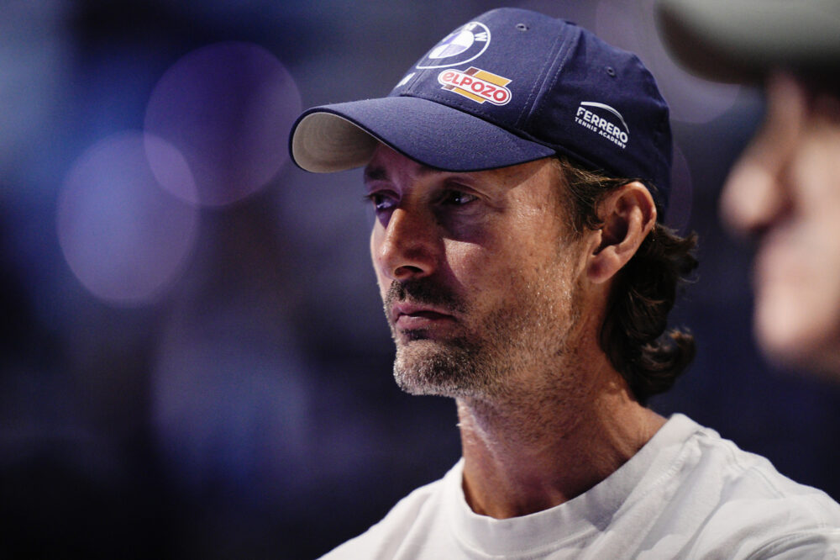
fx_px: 9330
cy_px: 280
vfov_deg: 3.4
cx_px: 420
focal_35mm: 400
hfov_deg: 5.2
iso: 5000
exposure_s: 1/1000
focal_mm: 400
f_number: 2.8
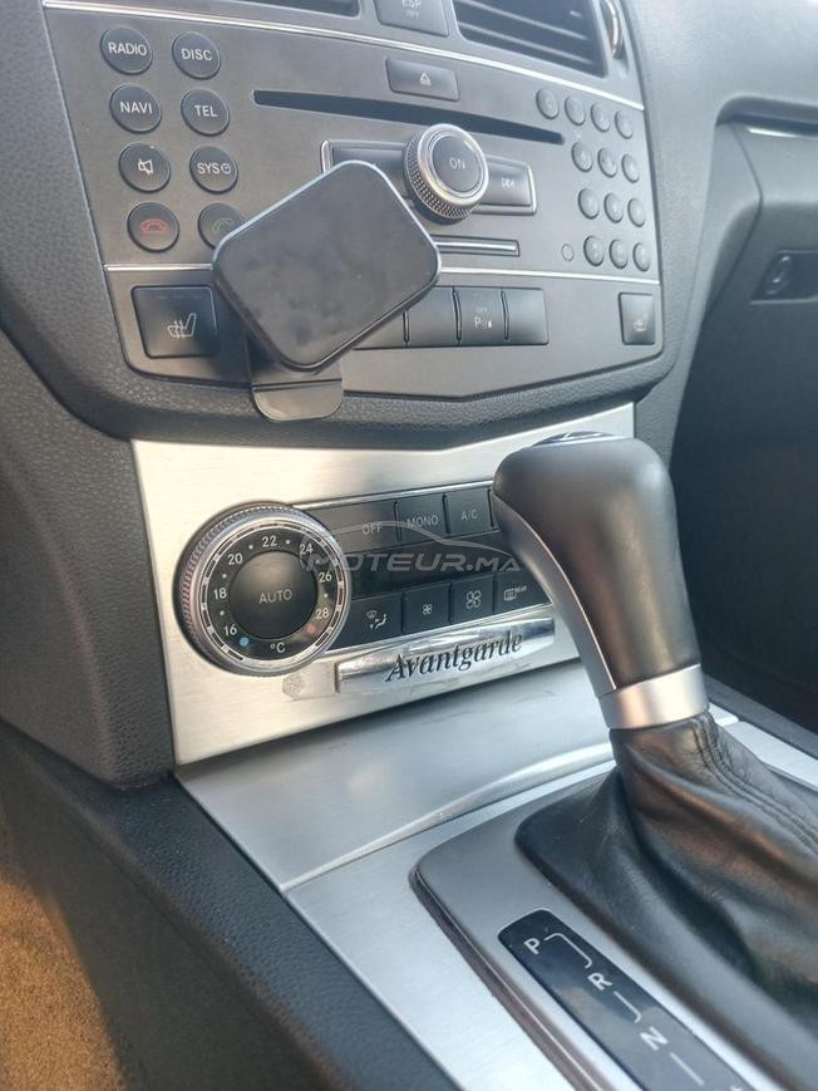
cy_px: 546
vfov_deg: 67.3
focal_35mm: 26
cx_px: 409
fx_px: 819
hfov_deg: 53.1
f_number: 1.8
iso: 574
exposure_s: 1/50
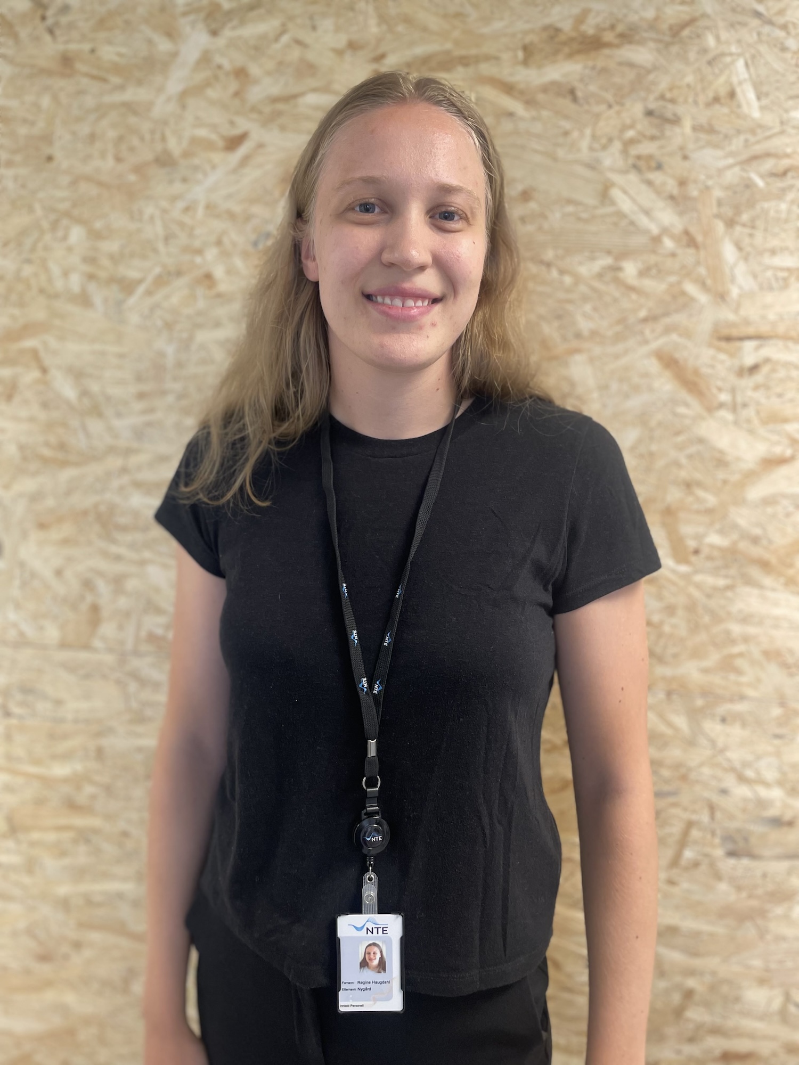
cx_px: 400
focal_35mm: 26
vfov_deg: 67.3
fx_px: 800
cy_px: 532
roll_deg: -0.4
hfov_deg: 53.1
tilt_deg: -8.8
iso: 100
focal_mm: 4.2
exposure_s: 1/50
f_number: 1.6
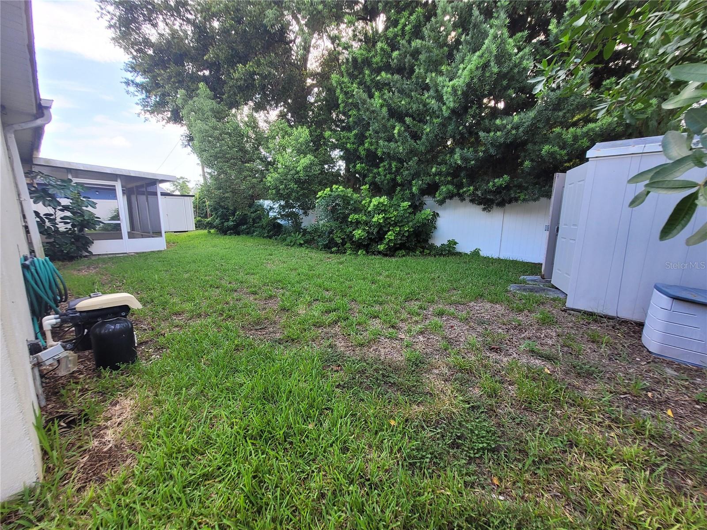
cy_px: 265
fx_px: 266
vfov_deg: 89.9
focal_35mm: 13
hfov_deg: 106.2
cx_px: 354
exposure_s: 1/120
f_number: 2.2
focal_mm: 1.74
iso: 50
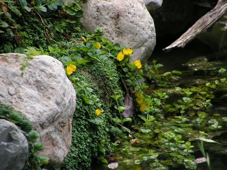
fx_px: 1902
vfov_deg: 5.1
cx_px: 114
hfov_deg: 6.8
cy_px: 85
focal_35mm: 290
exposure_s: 1/320
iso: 64
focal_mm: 48
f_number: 3.2
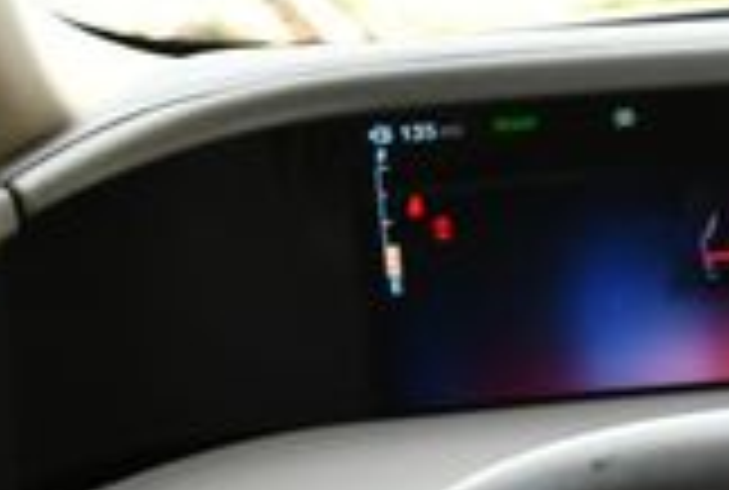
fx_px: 2883
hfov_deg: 13.1
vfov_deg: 9.2
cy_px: 913
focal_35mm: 142
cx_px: 1305
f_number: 3.5
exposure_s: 1/250
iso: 500
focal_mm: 18
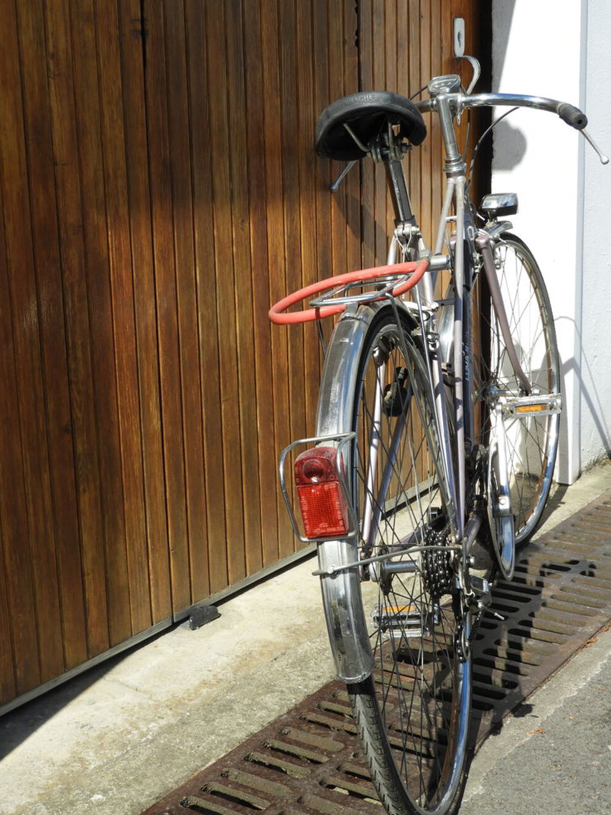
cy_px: 408
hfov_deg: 26.1
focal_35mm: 56
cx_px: 309
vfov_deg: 34.3
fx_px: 1318
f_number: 4
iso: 100
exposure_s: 1/800
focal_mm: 9.9
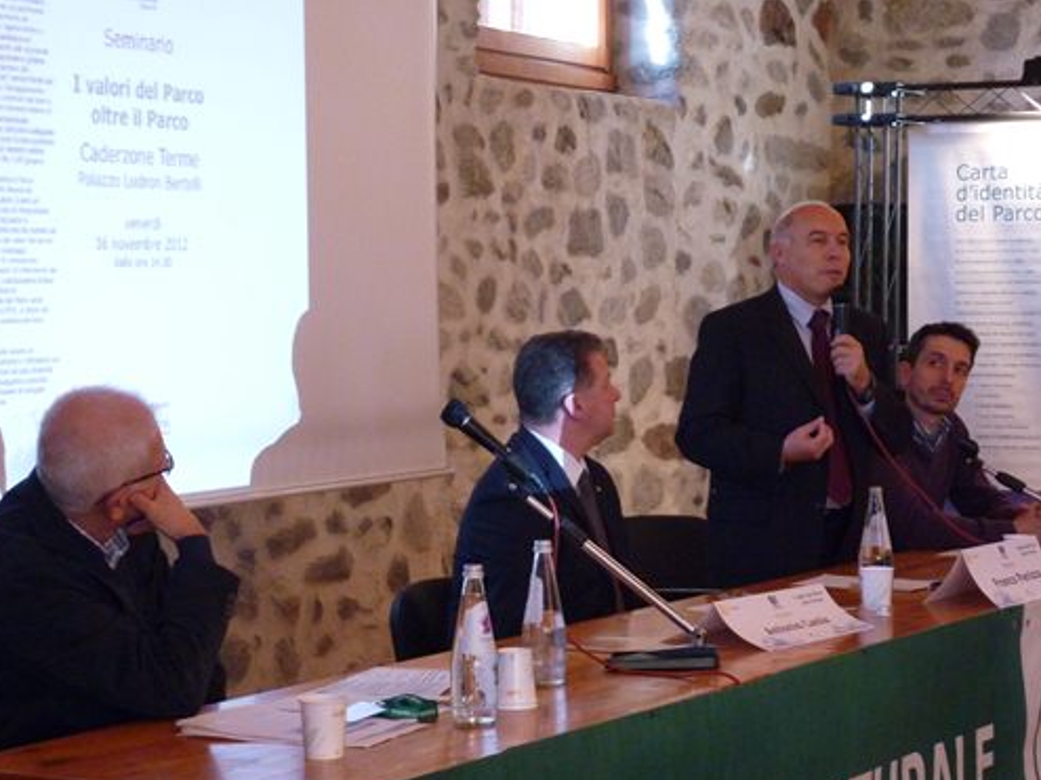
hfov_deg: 21.5
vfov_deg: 16.2
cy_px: 437
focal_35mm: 91
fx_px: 2736
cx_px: 599
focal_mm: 12.4
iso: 400
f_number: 4.1
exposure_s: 1/25
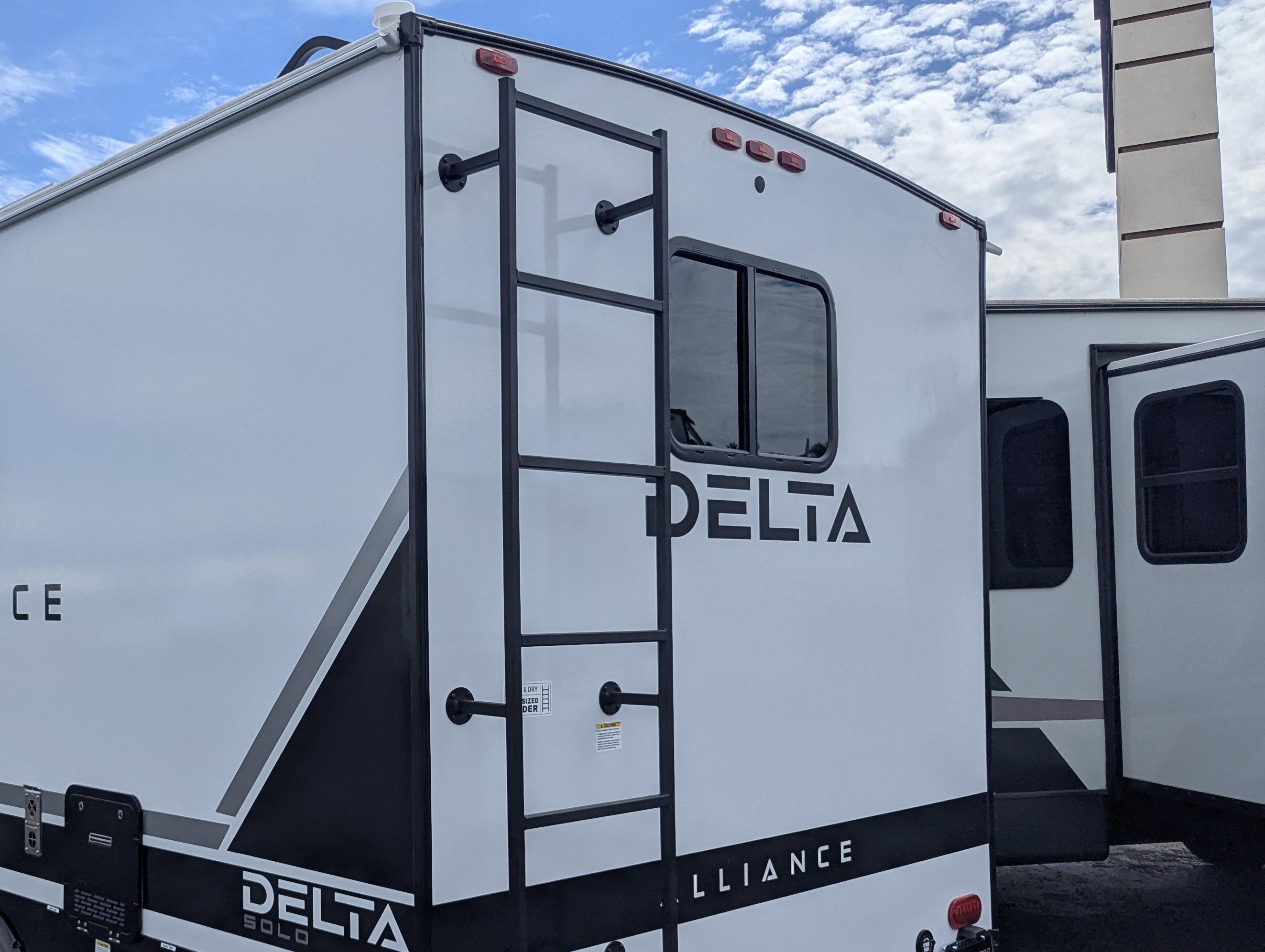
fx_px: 1354
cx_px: 347
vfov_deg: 38.5
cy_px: 594
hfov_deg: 48.5
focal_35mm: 37
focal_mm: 6.81
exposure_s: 1/4717
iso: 45
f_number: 1.85
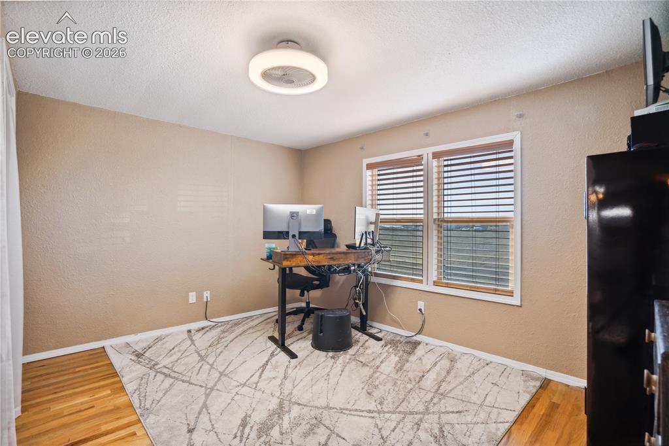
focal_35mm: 16
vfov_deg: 73.7
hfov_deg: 96.8
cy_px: 223
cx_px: 334
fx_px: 297
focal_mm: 16
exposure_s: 1/100
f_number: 5.6
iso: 200
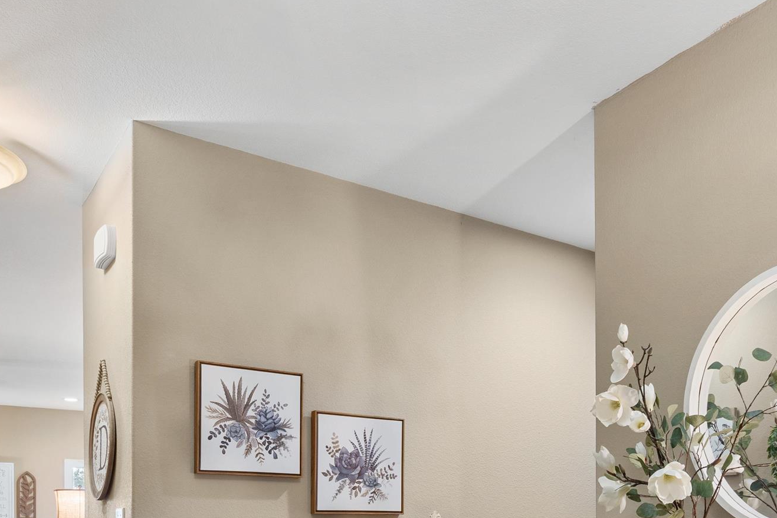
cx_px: 474
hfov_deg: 54.0
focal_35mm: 35
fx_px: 755
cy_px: 533
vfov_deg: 34.1
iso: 100
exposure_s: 2.5
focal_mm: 10
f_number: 8
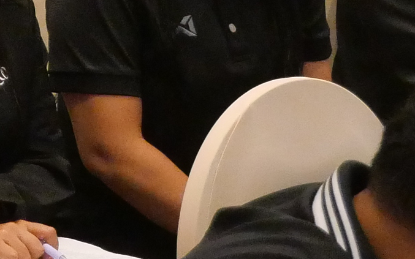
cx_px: -335
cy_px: -80
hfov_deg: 7.7
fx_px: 2974
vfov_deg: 5.0
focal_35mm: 263
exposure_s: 1/100
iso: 3200
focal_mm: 23
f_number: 4.3
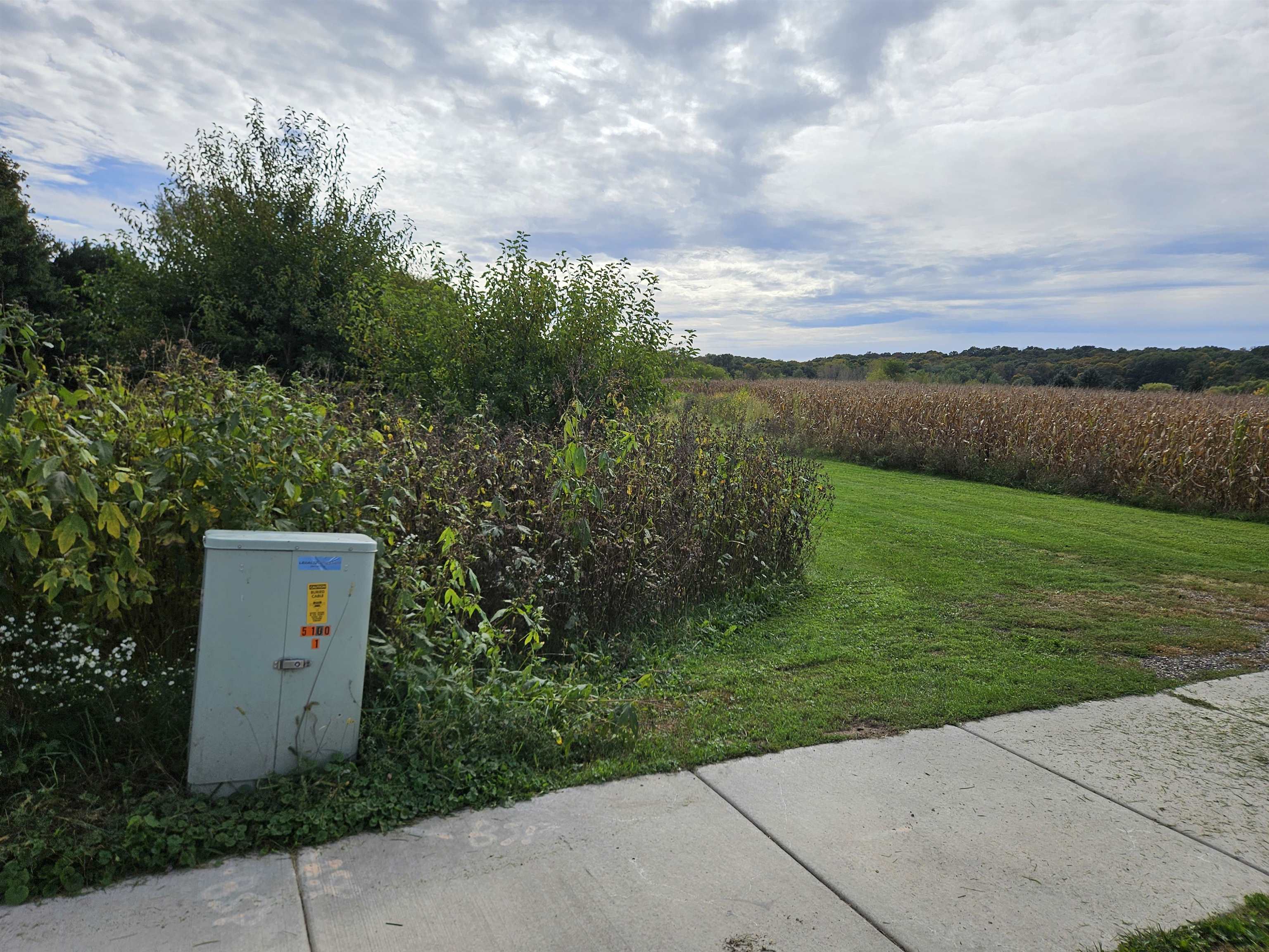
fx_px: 843
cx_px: 634
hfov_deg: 73.9
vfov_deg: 58.9
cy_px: 476
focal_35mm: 23
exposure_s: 1/2635
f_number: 1.8
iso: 25
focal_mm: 5.4
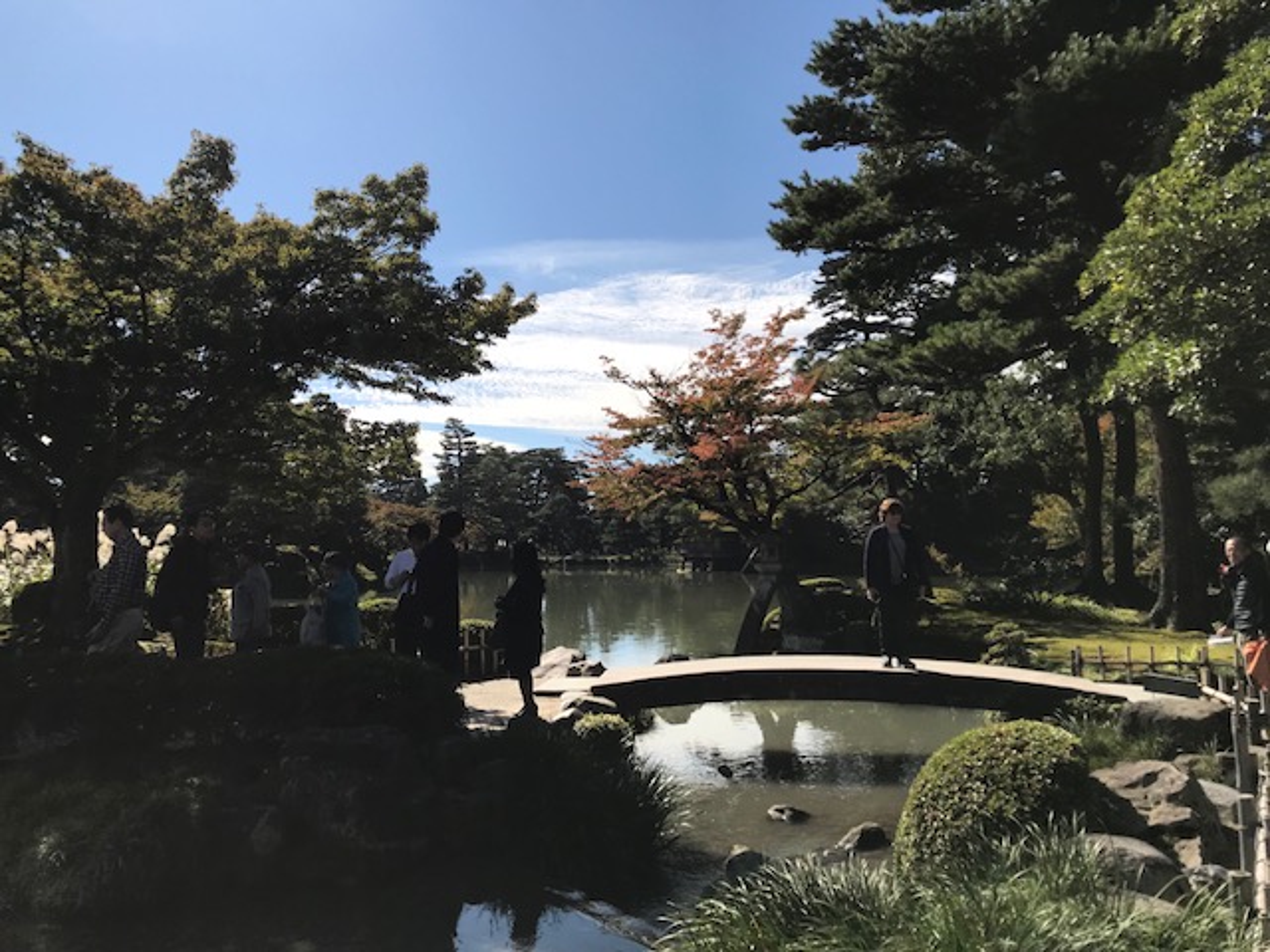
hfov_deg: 63.4
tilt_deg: +3.3
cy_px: 476
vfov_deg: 49.7
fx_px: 1027
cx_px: 635
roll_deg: +2.0
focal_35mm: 28
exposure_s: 1/3690
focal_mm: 3.99
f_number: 1.8
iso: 20
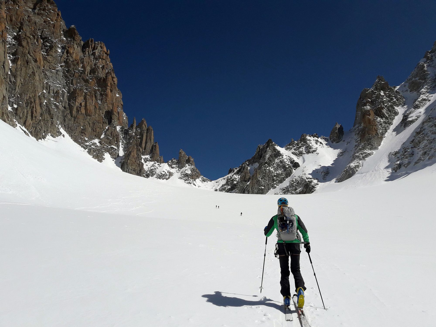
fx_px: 353
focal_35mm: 28
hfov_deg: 63.4
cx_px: 218
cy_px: 164
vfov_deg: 49.7
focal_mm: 3.7
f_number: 1.9
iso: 40
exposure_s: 1/6803
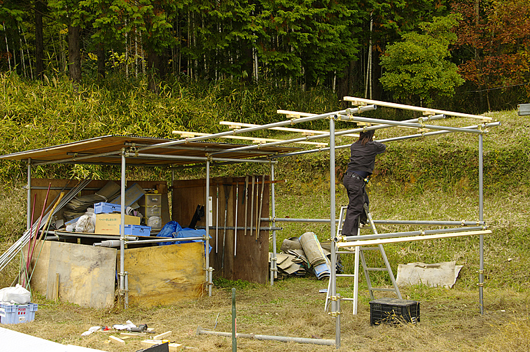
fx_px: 593
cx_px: 265
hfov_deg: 48.2
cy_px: 176
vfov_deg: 33.0
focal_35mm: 40
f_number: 10
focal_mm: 26.88
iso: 200
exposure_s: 1/30
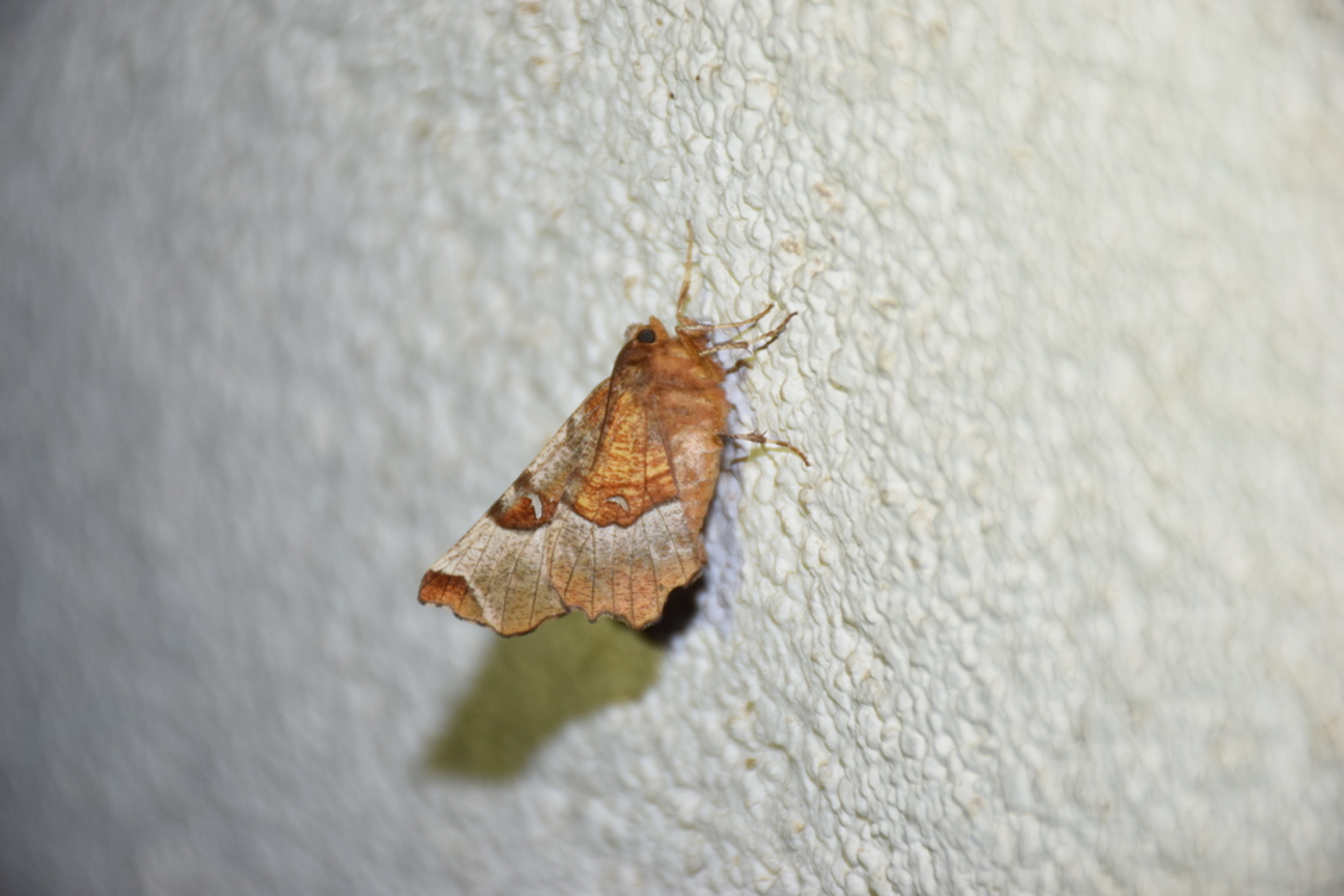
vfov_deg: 6.5
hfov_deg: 9.8
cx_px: 672
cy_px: 448
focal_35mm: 210
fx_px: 7839
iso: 800
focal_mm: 140
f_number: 5.6
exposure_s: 1/100
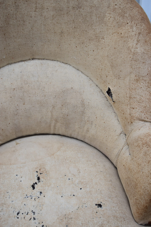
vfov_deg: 35.1
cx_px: 76
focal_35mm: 57
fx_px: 359
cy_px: 114
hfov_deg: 23.8
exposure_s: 1/20
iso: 400
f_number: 6.3
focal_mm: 38
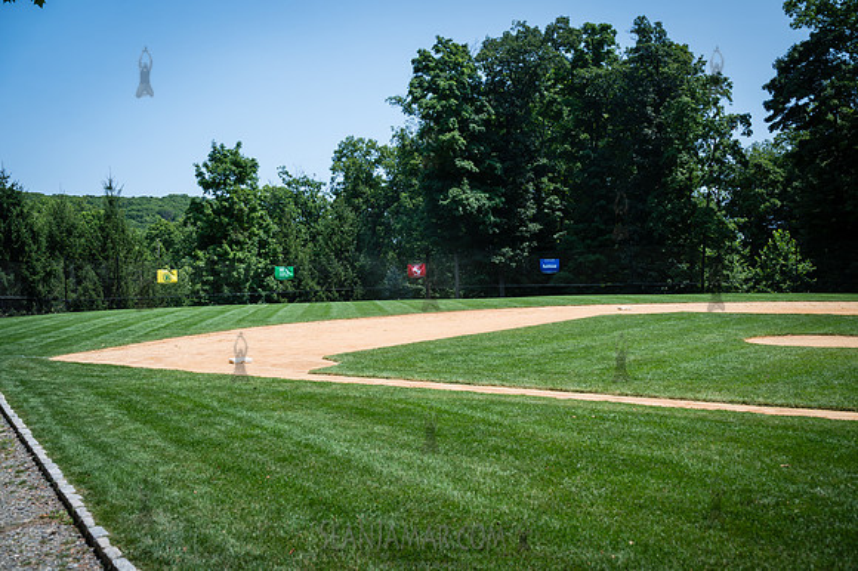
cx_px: 429
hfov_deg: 54.5
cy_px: 286
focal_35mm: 35
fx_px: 834
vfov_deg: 37.8
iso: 100
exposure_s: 1/500
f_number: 4.5
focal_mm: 35
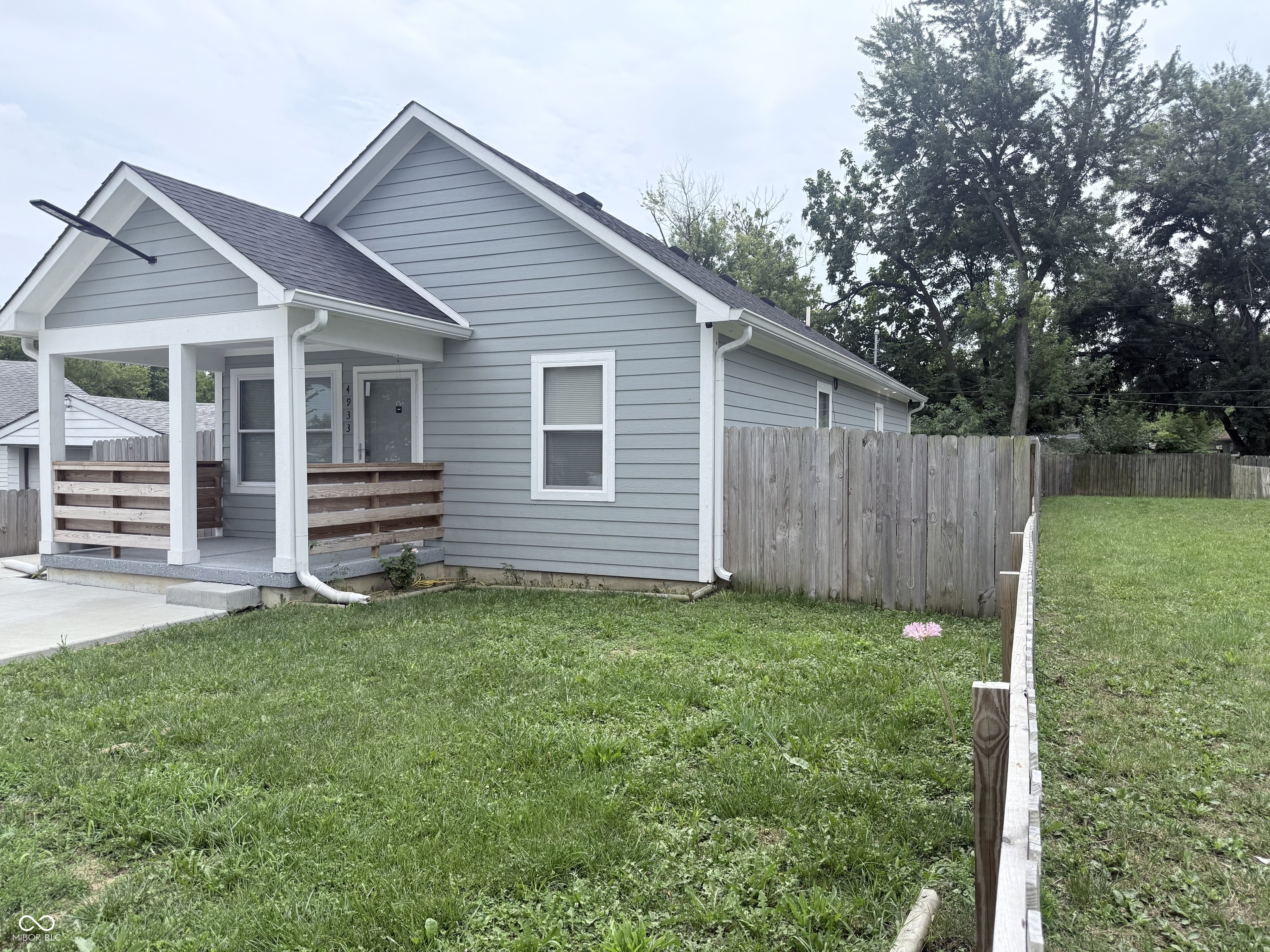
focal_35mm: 24
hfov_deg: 71.6
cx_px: 635
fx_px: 881
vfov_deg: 56.8
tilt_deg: -1.2
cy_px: 476
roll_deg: -0.4
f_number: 1.78
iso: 100
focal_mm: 6.76
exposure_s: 1/4405
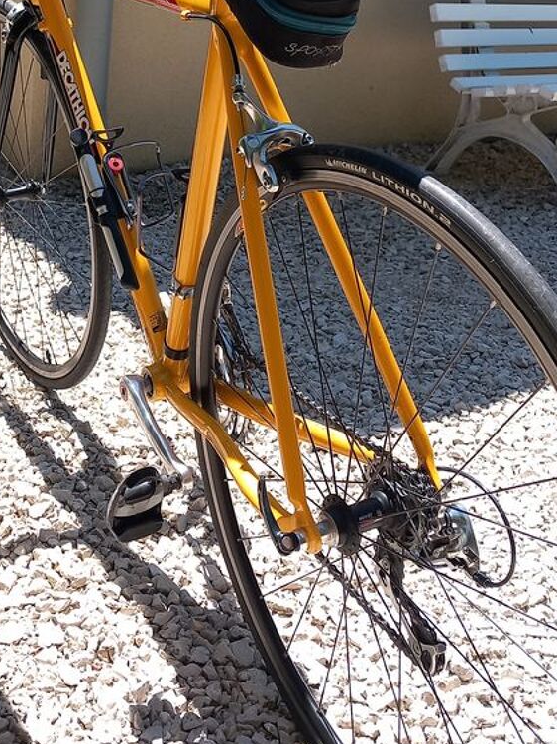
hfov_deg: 30.1
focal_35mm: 48
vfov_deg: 38.4
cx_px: 196
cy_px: 163
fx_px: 1030
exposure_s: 1/243
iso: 20
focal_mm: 4
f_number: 1.8
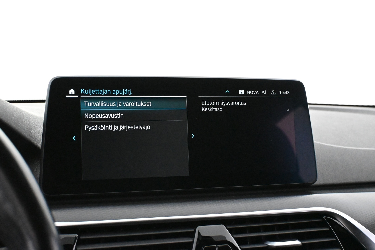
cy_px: 125
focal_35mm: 51
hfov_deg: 38.9
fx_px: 531
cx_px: 188
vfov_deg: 26.5
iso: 11400
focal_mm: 34
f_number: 5
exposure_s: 1/60
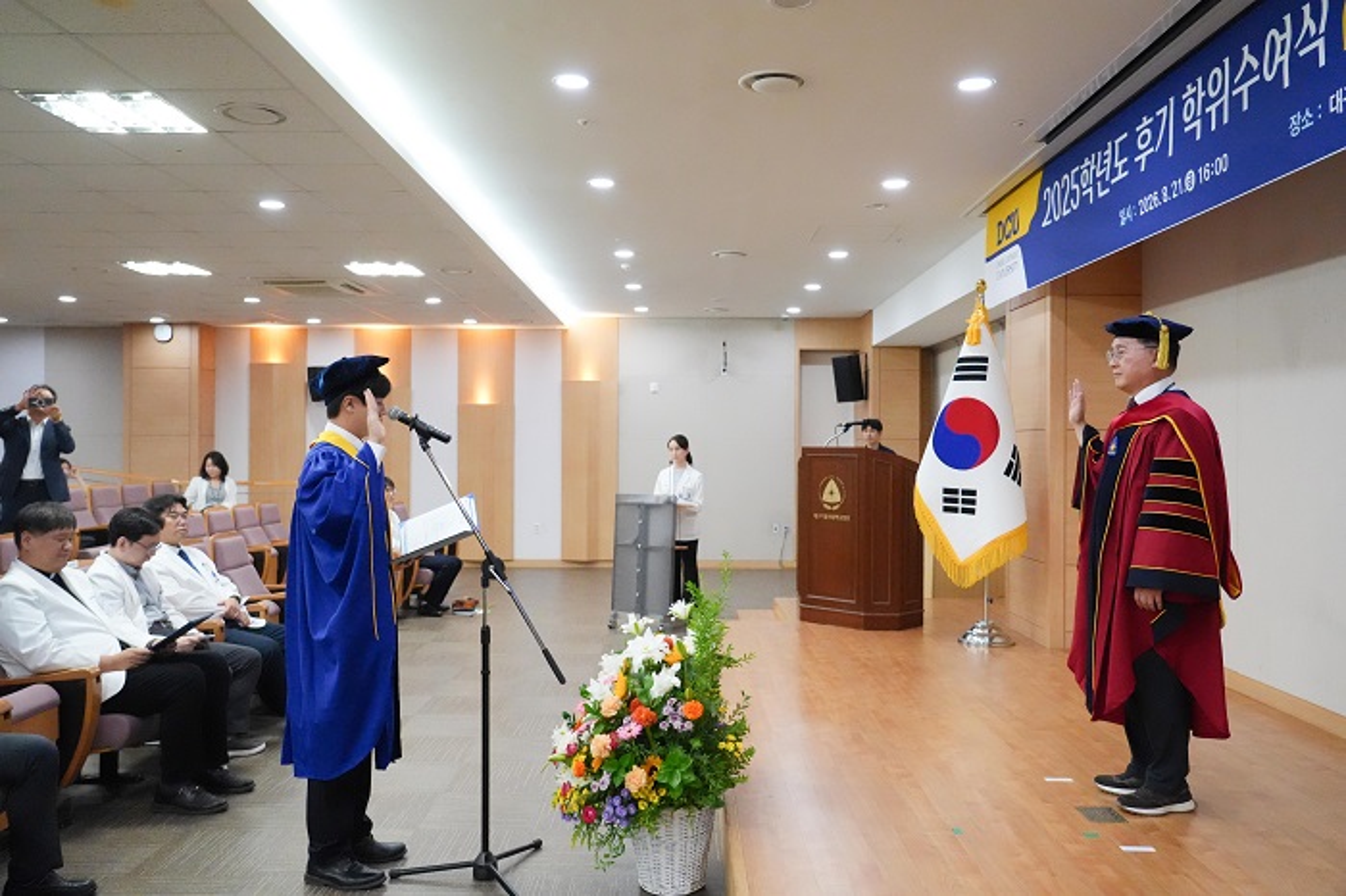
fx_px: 1009
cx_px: 673
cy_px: 448
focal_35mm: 27
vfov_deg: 47.9
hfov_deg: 67.4
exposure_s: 1/800
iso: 12800
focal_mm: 27
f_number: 4
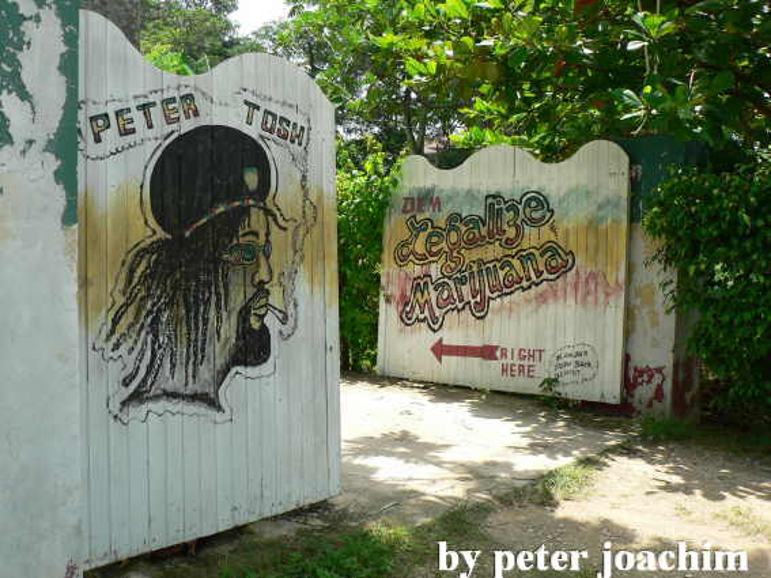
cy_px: 289
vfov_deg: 36.8
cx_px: 386
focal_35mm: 39
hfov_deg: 47.9
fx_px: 868
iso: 64
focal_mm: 6.6
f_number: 4
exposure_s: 1/200
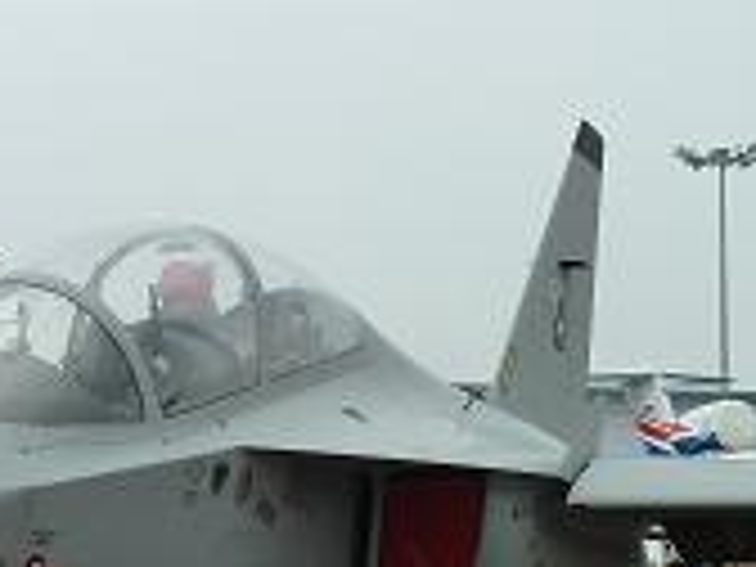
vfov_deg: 16.5
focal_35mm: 88
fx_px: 1922
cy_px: 522
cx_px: 270
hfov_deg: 22.2
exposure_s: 1/250
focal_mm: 6.1
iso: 125
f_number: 4
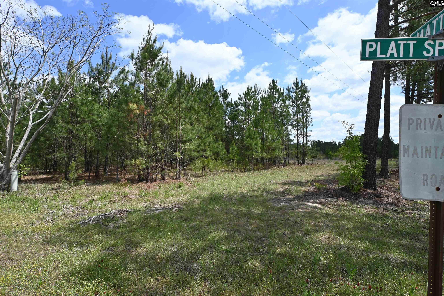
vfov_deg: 65.2
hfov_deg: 87.7
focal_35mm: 19
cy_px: 148
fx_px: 231
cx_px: 222
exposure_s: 1/400
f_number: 7.1
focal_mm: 12.5
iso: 100
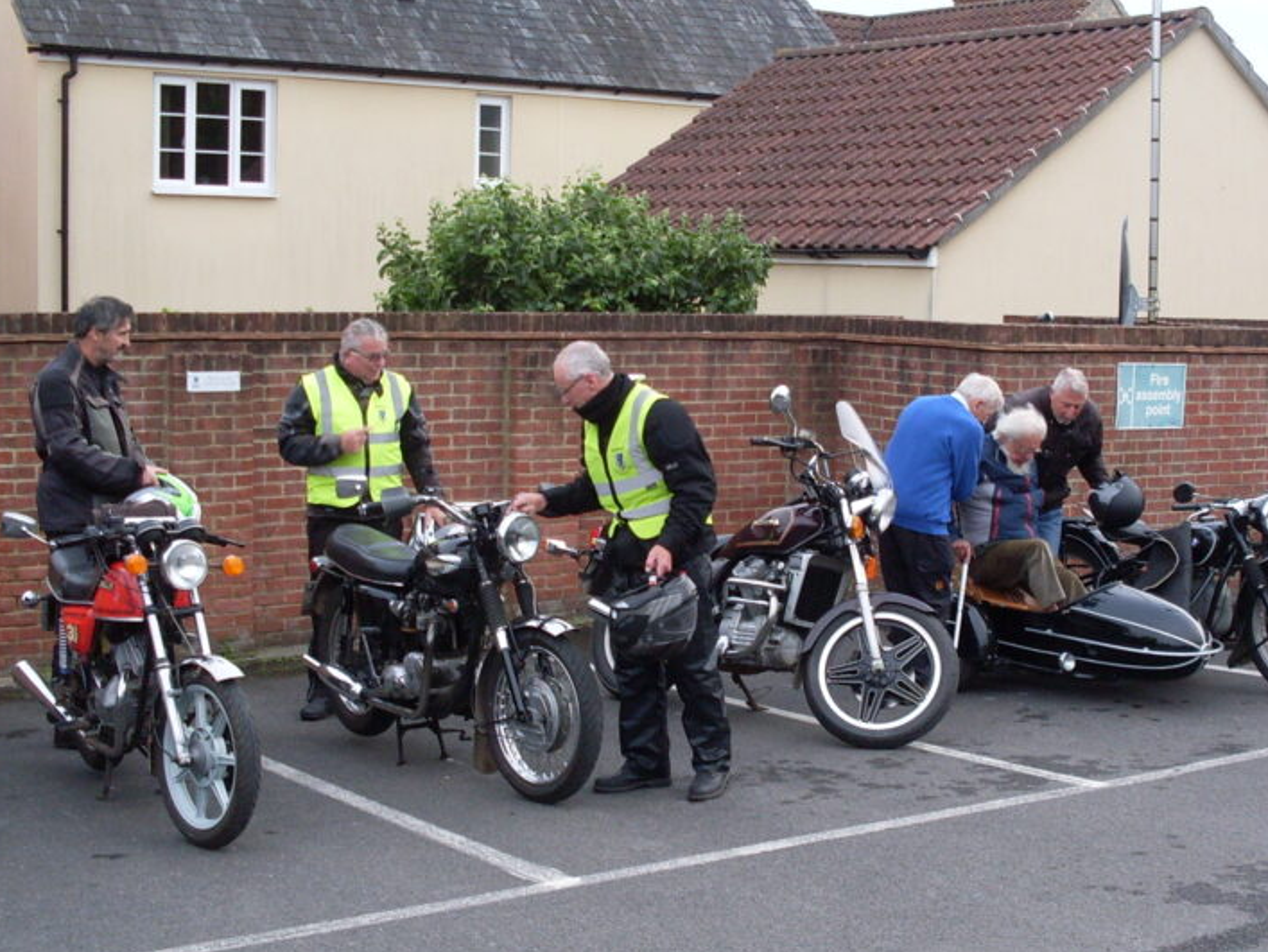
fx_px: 2016
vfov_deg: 26.6
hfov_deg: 34.8
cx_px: 784
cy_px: 531
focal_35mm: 55
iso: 80
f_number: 2.8
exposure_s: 1/90
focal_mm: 6.3
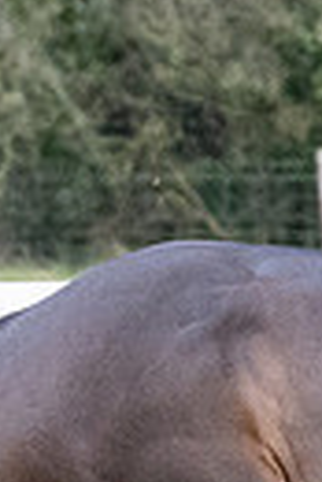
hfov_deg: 1.4
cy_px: 666
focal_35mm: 982
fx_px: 13139
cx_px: 1154
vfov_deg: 2.1
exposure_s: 1/1000
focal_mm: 92
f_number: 4
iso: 1600
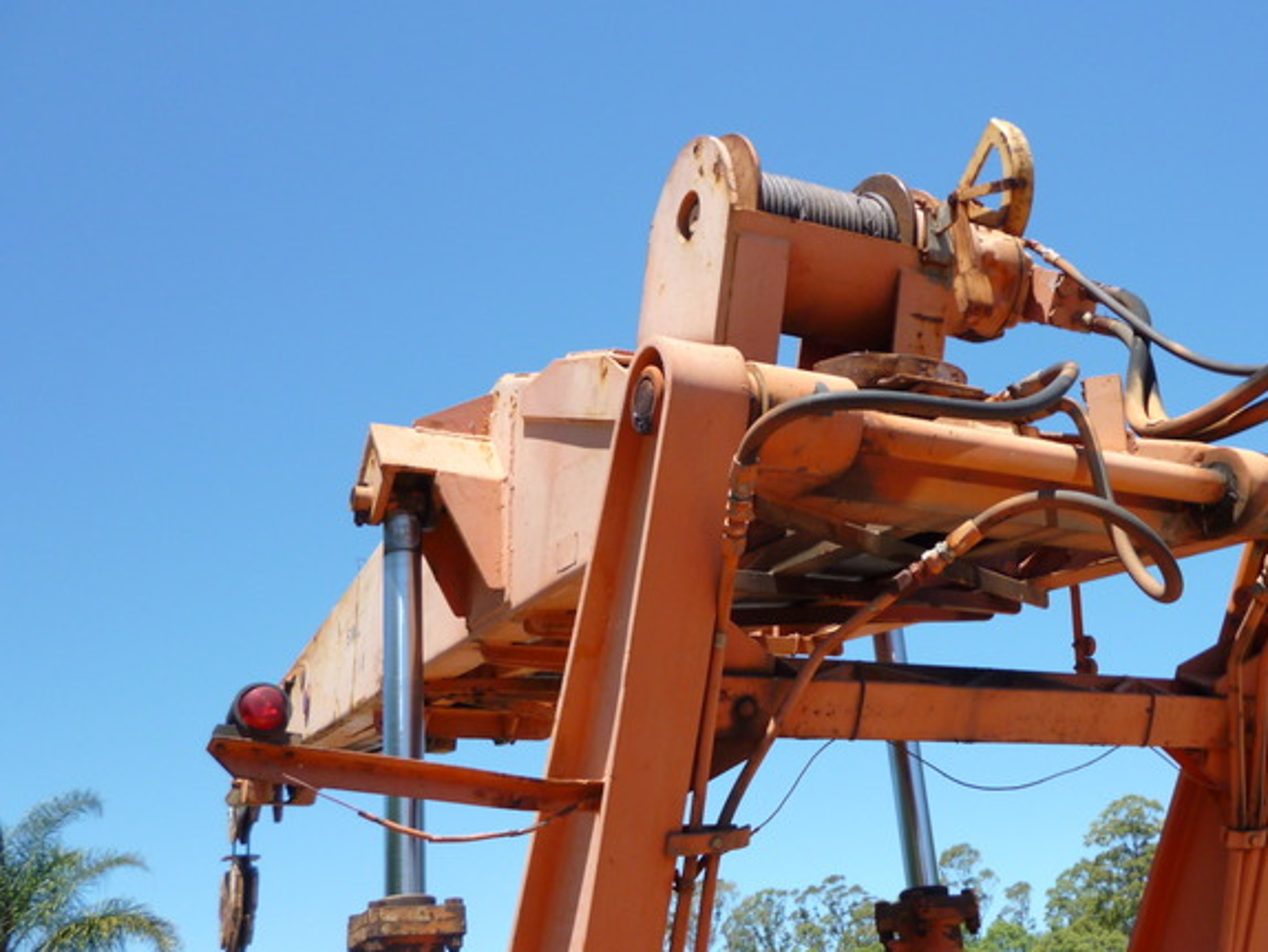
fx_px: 1429
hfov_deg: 47.3
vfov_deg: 36.8
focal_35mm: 39
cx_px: 813
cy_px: 464
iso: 100
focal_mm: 5
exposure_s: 1/500
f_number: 3.1
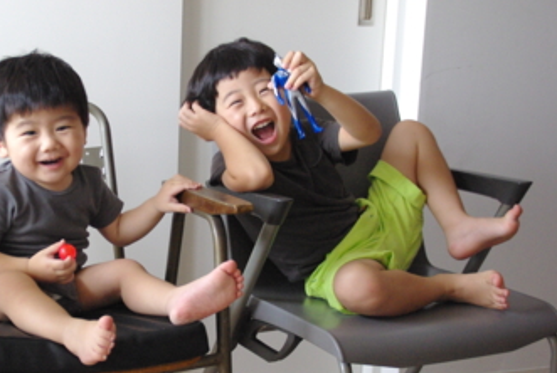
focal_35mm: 74
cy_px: 216
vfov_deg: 18.5
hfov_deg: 27.1
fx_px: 1147
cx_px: 173
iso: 1600
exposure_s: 1/90
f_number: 4
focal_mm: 33
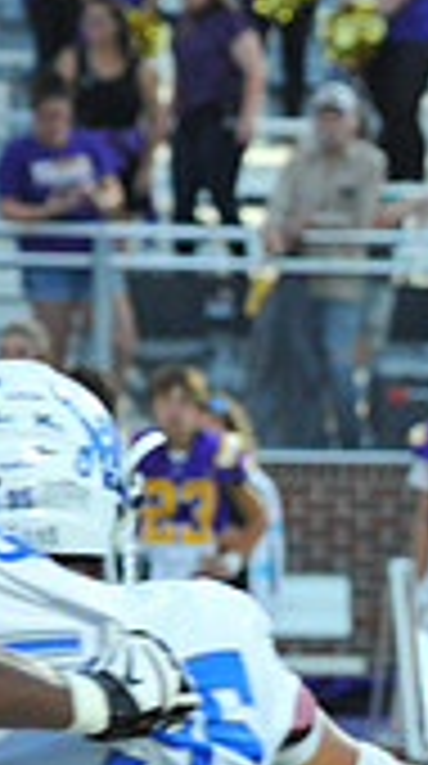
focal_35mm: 716
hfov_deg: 1.7
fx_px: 14518
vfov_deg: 3.0
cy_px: 756
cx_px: 888
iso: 3200
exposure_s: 1/320
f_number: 7.1
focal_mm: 200
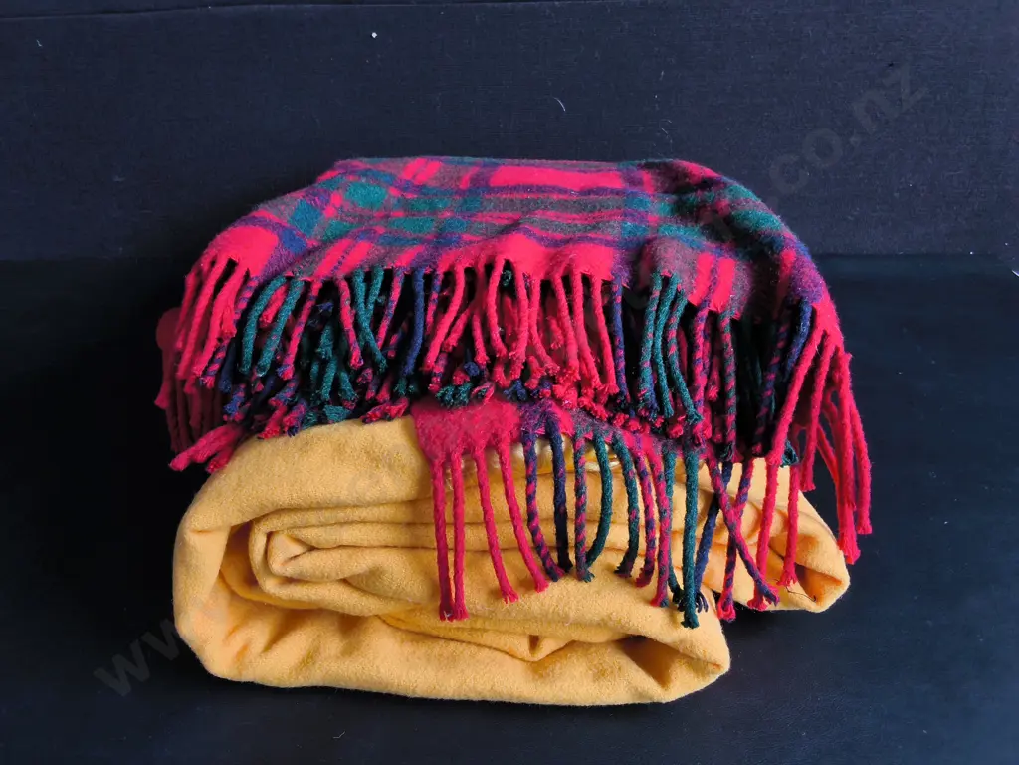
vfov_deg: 51.4
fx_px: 795
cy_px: 382
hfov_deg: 65.3
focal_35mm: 27
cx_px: 510
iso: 40
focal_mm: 2.87
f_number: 2
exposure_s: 1/100
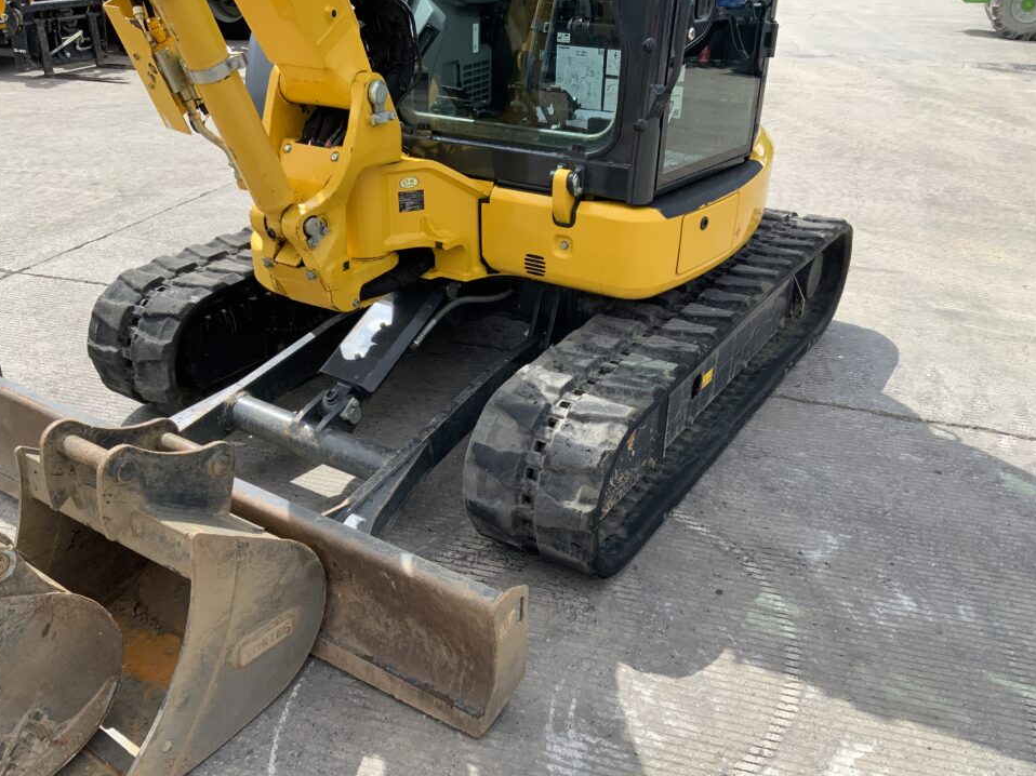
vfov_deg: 45.4
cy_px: 413
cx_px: 503
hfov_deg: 58.4
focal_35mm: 31
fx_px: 928
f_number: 1.8
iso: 16
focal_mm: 3
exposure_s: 1/944
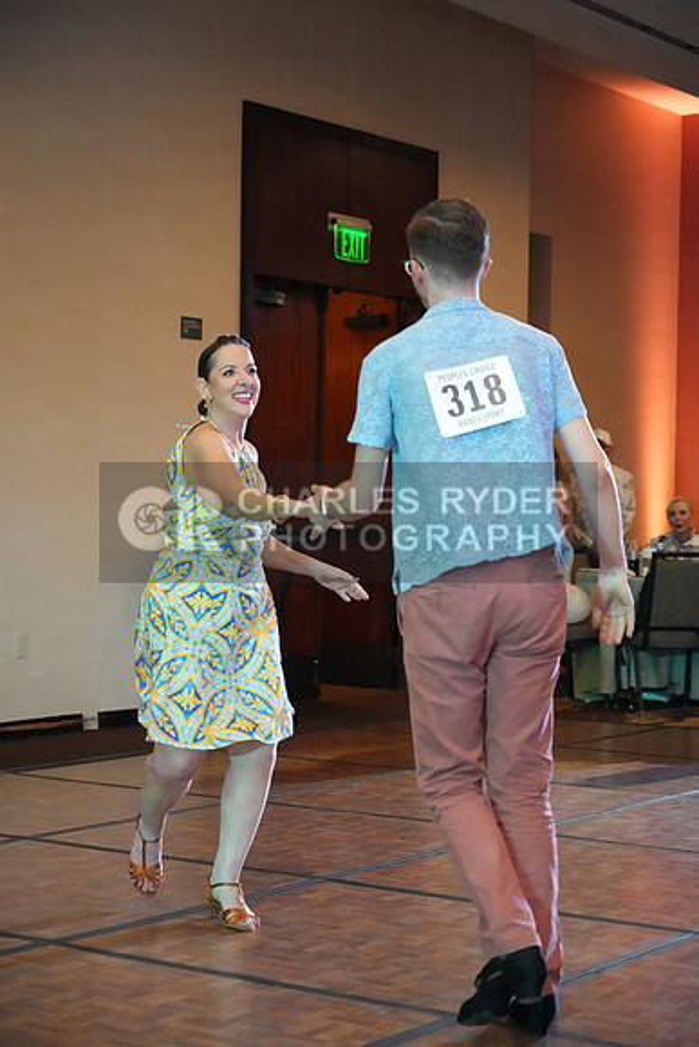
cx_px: 350
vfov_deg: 28.4
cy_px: 524
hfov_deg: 19.2
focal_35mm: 71
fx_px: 2066
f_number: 4
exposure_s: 1/400
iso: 12800
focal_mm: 71
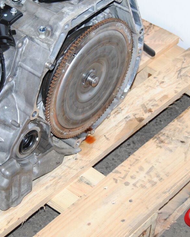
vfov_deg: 19.5
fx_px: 689
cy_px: 74
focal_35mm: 98
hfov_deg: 15.6
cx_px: 47
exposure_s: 1/200
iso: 400
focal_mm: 32
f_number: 4.5
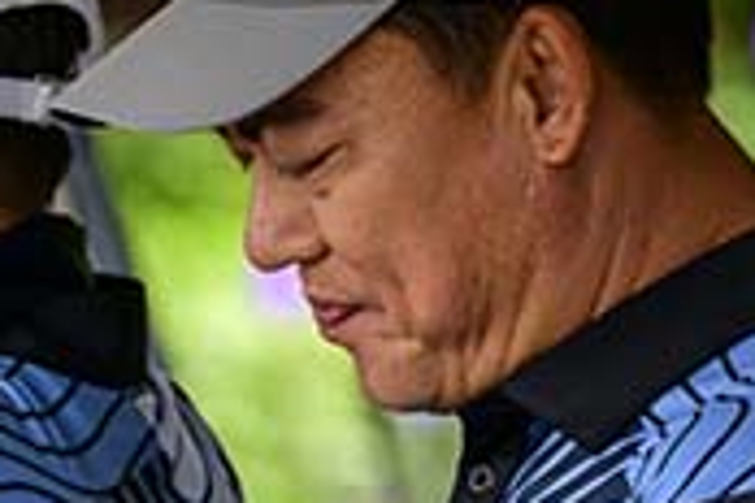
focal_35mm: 1104
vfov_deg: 1.2
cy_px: 555
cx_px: -208
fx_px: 23152
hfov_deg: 1.9
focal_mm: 200
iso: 900
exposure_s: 1/3200
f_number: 2.8
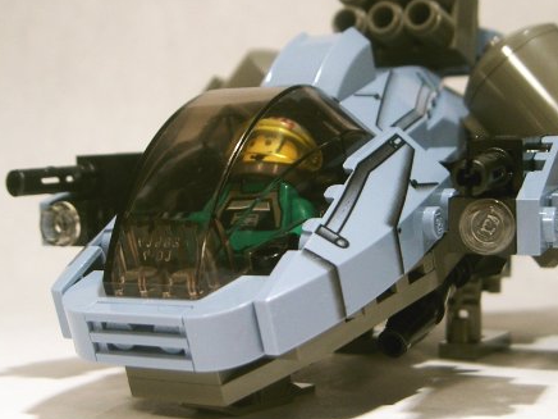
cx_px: 321
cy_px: 200
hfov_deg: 30.7
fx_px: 1016
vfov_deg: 23.3
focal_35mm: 63
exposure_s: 1/100
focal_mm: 8
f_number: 2.8
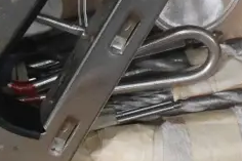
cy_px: -170
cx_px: -142
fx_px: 1699
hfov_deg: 8.0
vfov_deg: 5.3
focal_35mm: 253
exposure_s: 1/50
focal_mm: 28
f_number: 5.5
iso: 3200
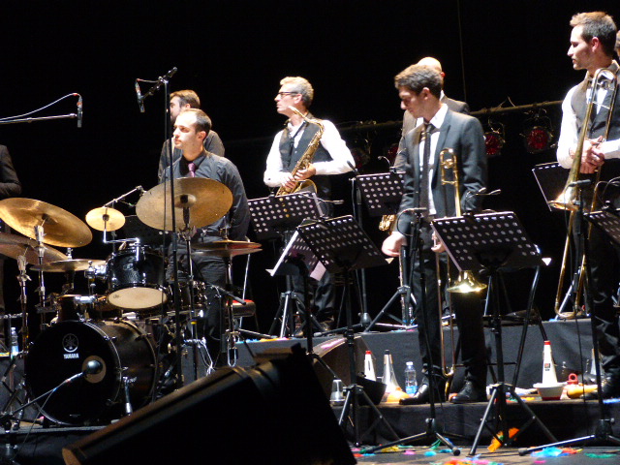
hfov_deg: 25.0
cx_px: 310
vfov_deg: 18.9
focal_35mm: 78
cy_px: 232
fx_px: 1397
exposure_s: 1/15
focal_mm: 14.1
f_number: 3.3
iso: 800
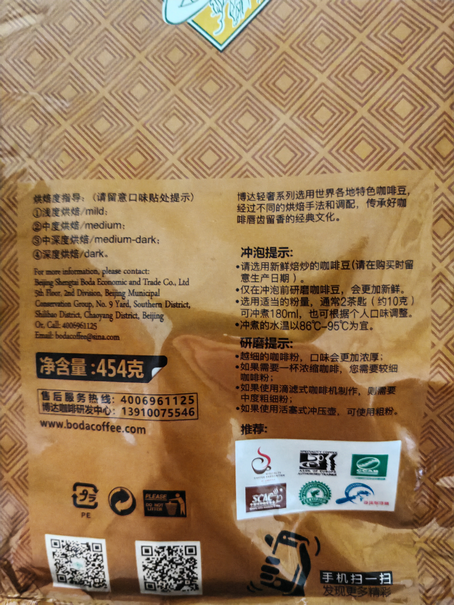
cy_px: 302
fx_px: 472
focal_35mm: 27
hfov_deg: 51.4
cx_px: 227
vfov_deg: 65.3
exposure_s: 1/33
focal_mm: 5.52
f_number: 1.9
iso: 2500
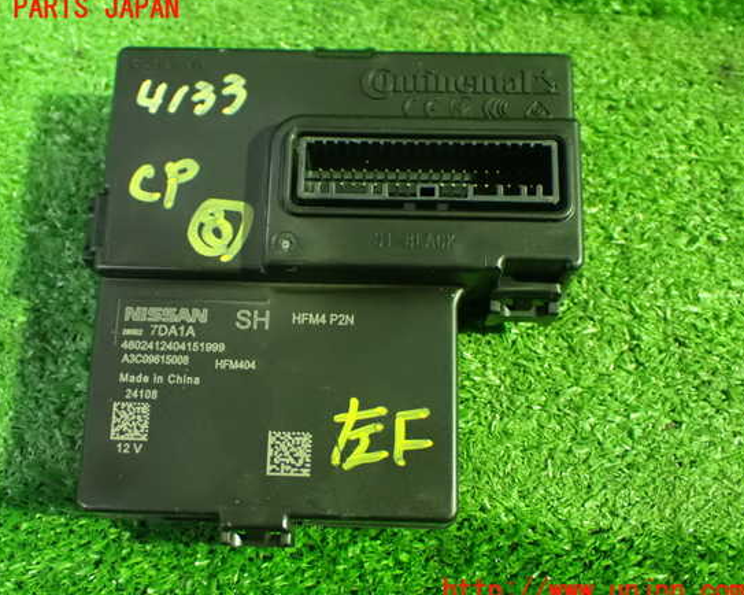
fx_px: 902
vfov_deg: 36.5
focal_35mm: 41
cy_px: 300
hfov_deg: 44.8
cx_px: 341
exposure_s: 1/25
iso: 1600
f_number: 2.7
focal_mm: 6.83
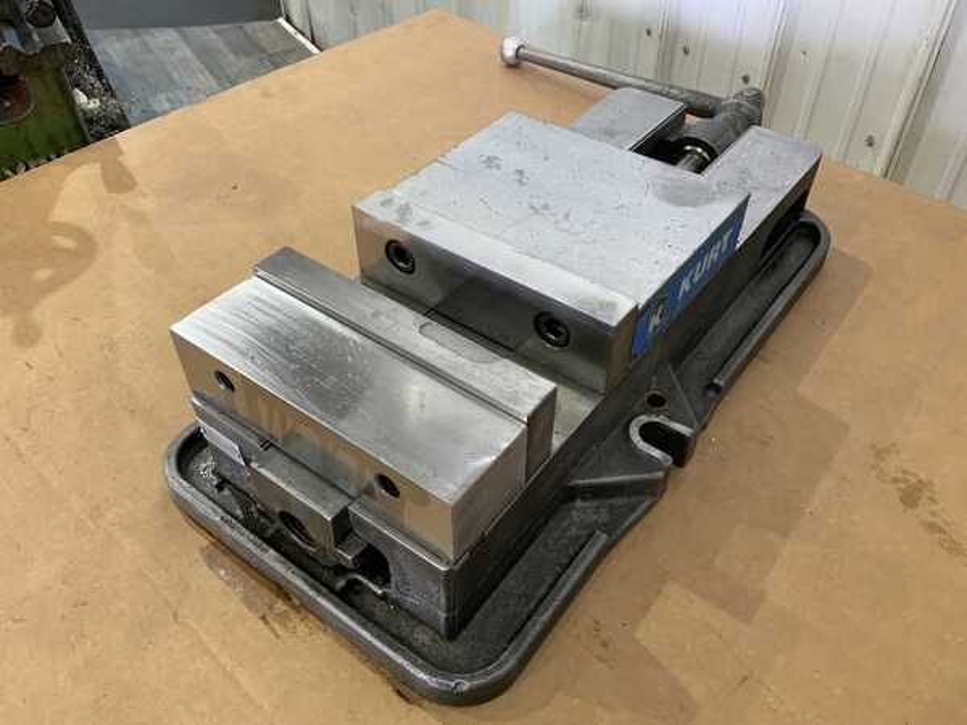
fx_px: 810
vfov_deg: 48.2
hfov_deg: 61.7
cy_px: 362
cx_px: 484
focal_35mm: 29
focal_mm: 3
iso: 125
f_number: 1.8
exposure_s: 1/60
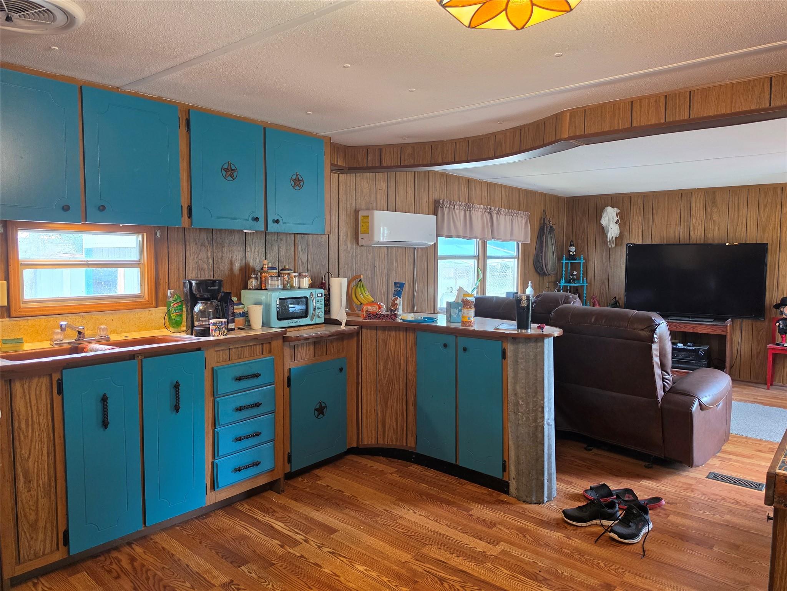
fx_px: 523
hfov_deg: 73.9
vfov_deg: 58.9
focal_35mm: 23
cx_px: 394
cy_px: 296
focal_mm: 6.5
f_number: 1.4
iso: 200
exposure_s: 1/120
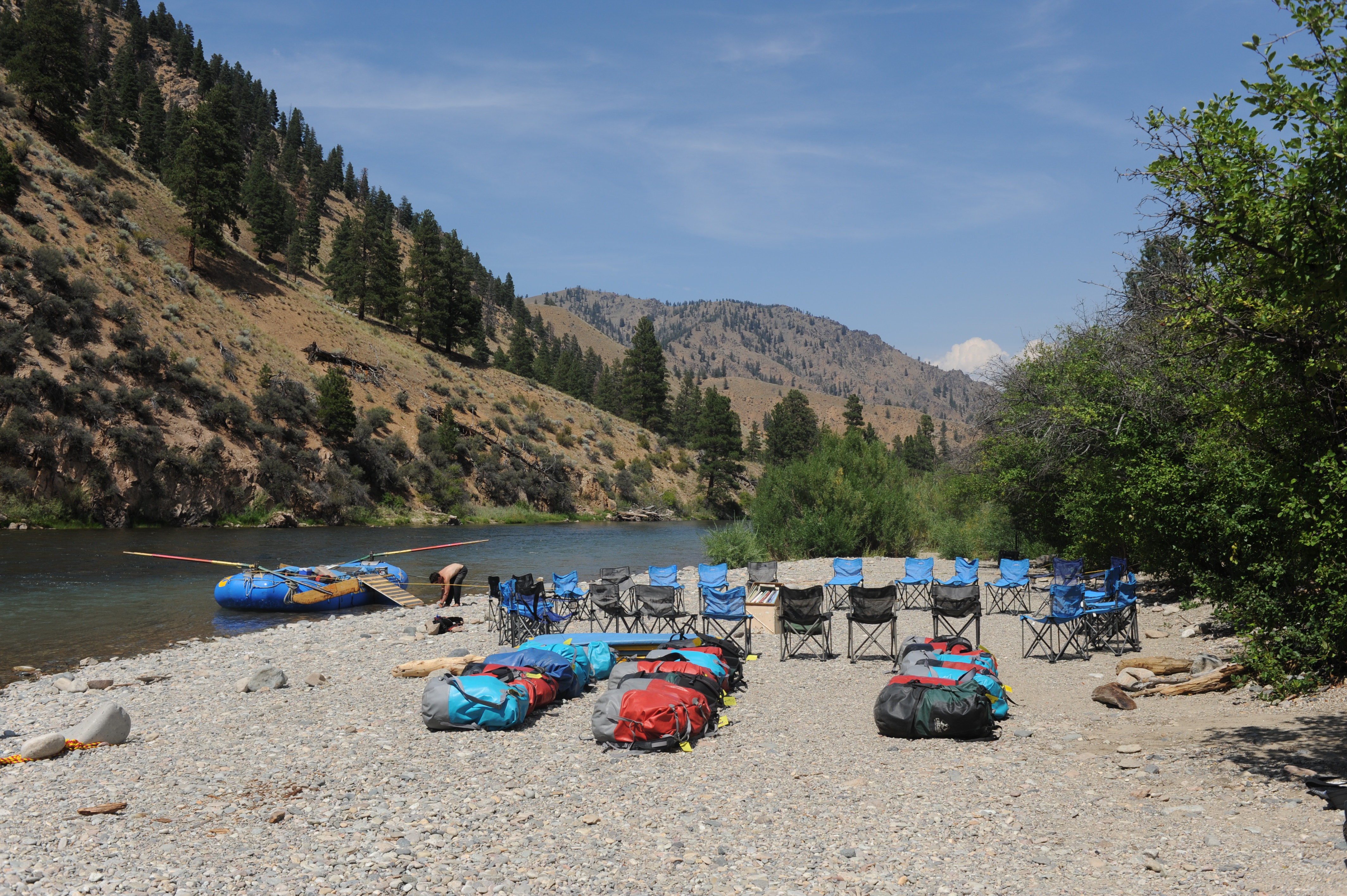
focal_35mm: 35
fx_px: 1309
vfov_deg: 37.8
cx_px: 674
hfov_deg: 54.5
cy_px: 448
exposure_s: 1/800
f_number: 9
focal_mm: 35
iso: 200
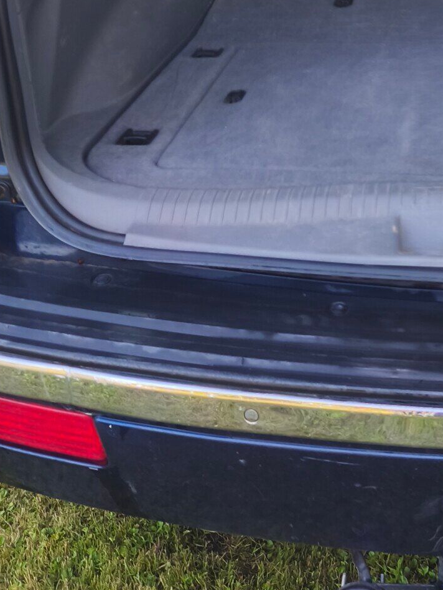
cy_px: -55
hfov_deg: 22.6
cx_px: 409
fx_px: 1075
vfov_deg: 28.1
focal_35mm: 63
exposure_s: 1/99.9
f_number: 1.65
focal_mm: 6.18
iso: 64
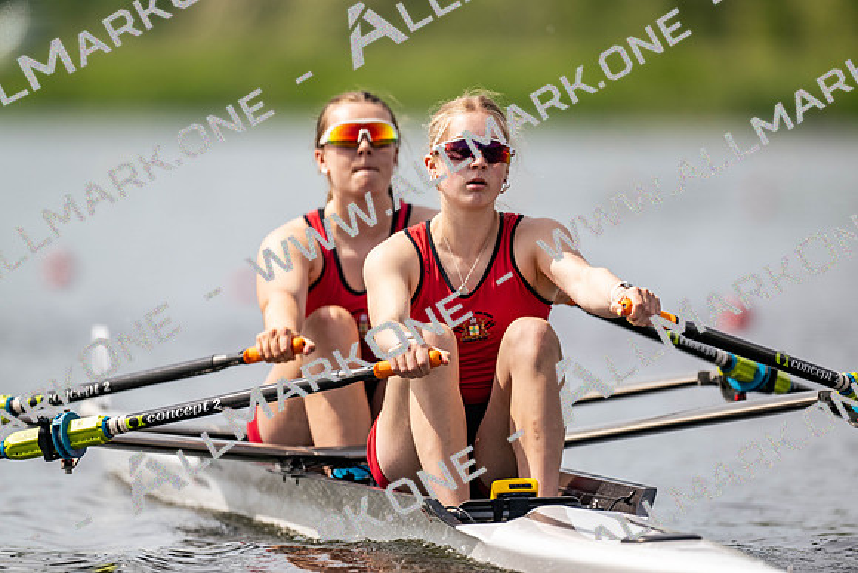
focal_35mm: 600
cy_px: 286
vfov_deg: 2.3
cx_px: 429
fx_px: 14303
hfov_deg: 3.4
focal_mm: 600
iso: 250
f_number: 4
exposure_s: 1/2500
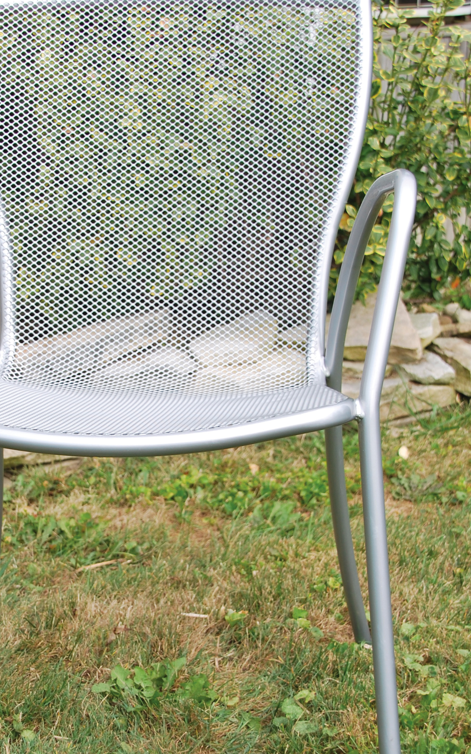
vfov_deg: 24.9
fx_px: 1705
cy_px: 434
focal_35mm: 83
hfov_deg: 15.7
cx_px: 132
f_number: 6.3
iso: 100
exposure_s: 1/160
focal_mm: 32
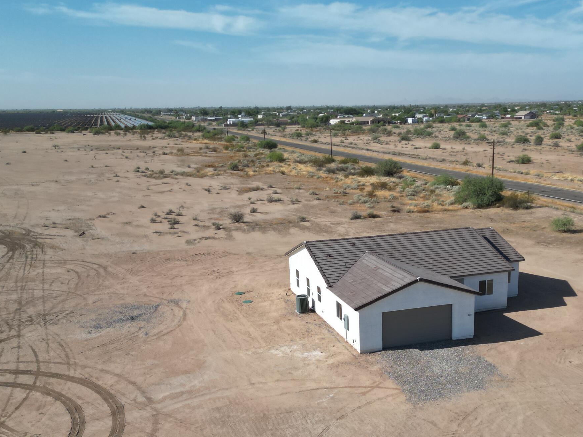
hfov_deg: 45.4
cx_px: 364
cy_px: 303
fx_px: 691
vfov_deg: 34.7
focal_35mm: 41
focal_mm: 6.72
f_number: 1.7
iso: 100
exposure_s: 1/3200
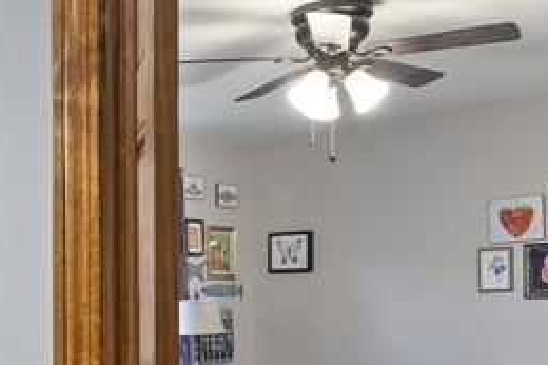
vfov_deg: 19.8
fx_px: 1019
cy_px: 347
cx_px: -46
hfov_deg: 27.6
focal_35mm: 67
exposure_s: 1.3
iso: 125
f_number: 8
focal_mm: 17
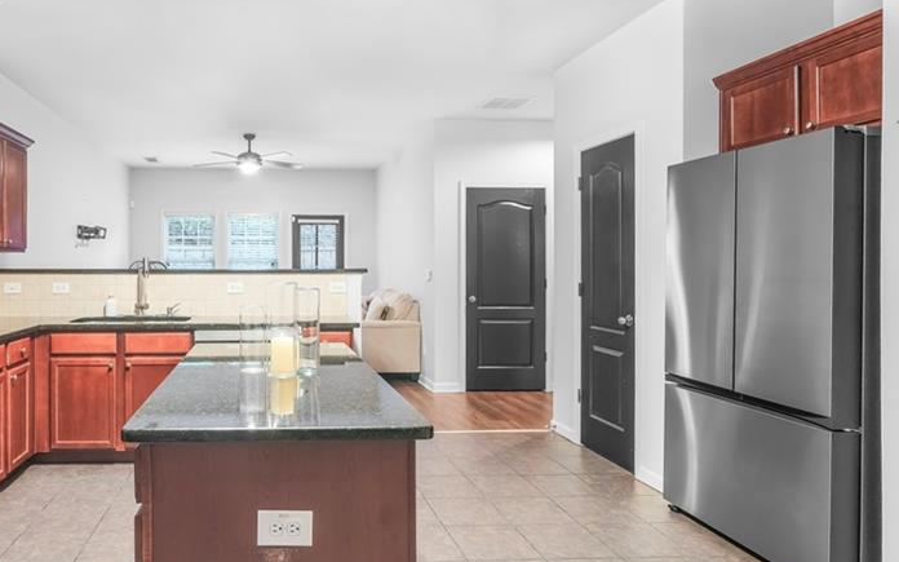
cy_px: 292
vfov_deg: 51.1
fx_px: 588
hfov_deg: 71.9
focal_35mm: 24
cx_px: 279
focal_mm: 16
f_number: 8
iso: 320
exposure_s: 1
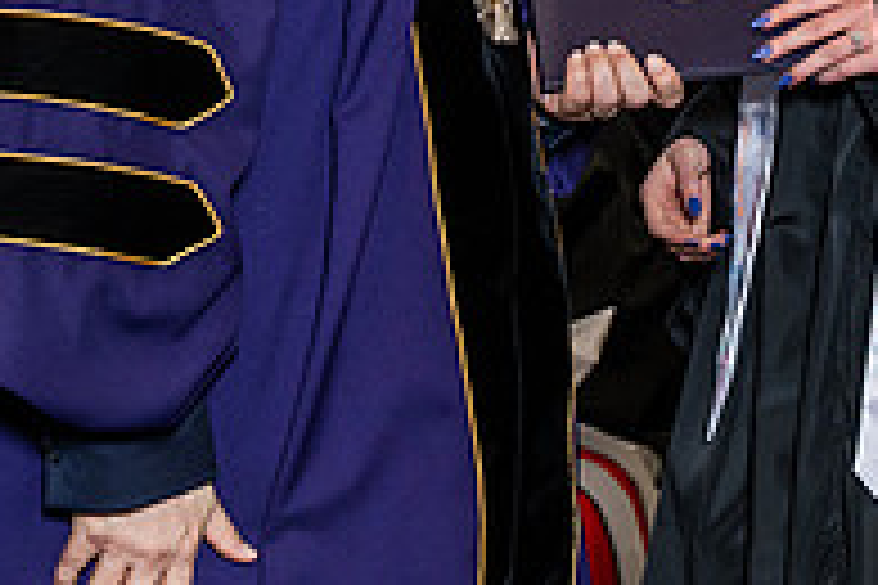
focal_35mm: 208
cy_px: -151
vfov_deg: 6.6
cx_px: 500
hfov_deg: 9.9
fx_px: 5072
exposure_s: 1/200
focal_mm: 70
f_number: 5
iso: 1250
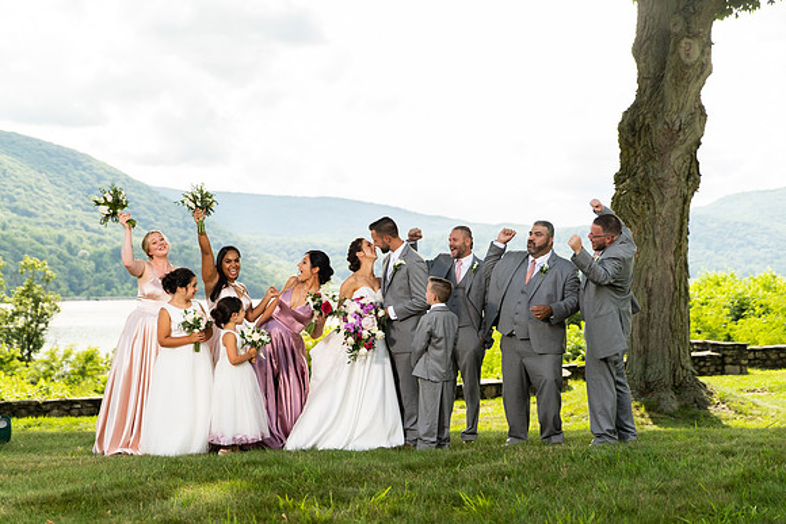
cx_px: 396
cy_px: 255
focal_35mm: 55
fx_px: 1195
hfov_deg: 36.4
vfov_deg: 24.7
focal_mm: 53
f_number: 2.8
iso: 1000
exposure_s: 1/4000
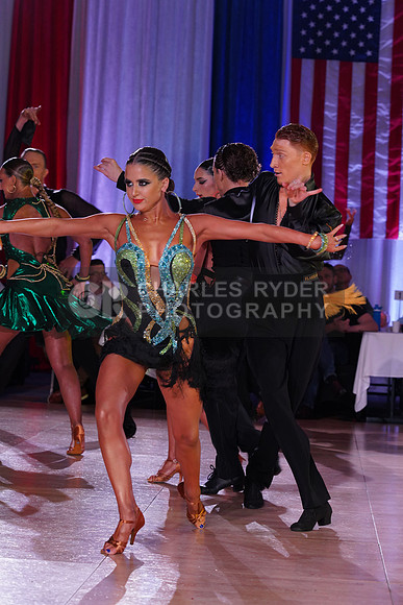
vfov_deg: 19.5
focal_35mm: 105
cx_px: 202
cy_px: 302
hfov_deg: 13.0
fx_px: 1762
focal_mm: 105
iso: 2000
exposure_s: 1/200
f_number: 5.6
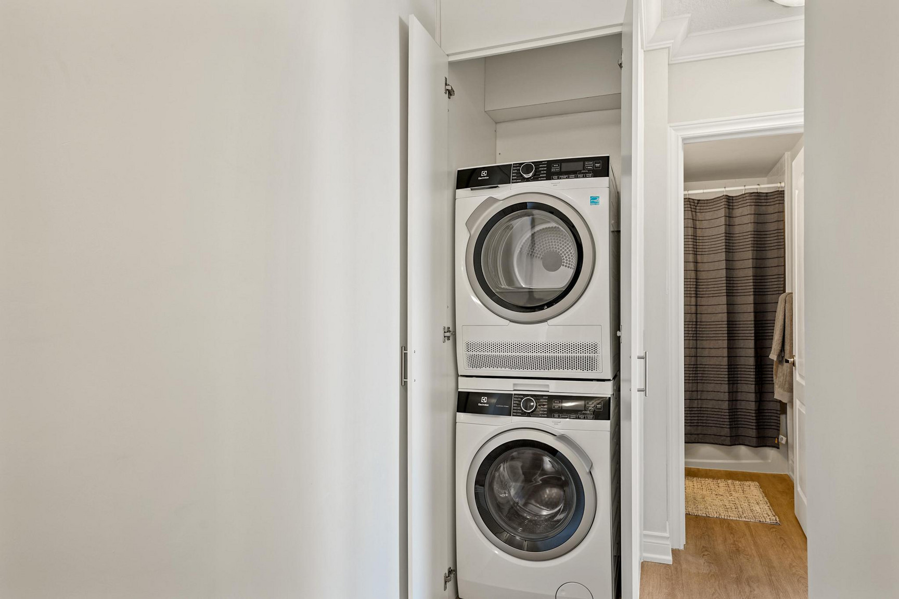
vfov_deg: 53.1
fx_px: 599
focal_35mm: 24
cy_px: 300
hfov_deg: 73.7
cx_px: 450
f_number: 8
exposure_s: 1
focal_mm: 24
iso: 100
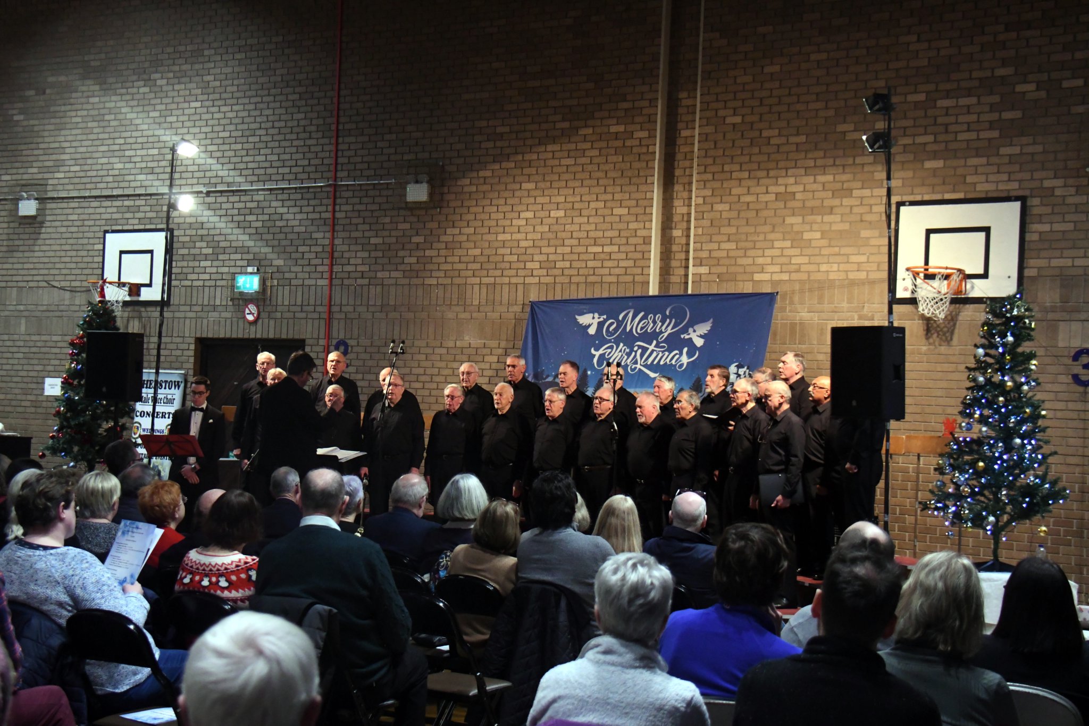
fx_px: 1996
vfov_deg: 20.6
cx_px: 544
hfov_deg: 30.5
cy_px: 363
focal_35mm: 66
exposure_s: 1/125
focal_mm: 44
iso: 4000
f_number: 5
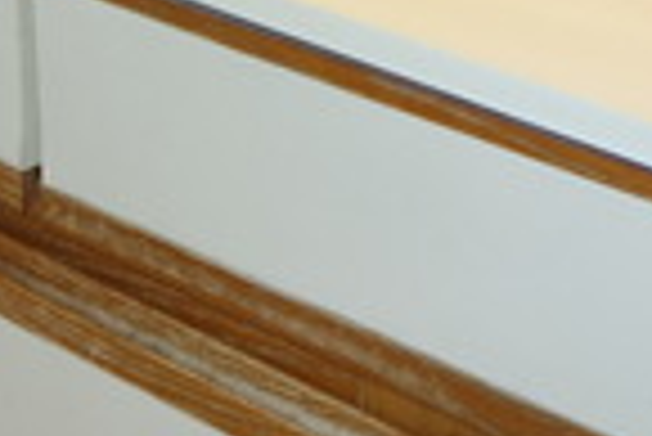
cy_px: -321
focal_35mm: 154
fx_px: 2792
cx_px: -4
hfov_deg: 13.1
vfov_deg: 8.6
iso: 125
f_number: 2.8
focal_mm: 13.09
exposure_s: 1/80
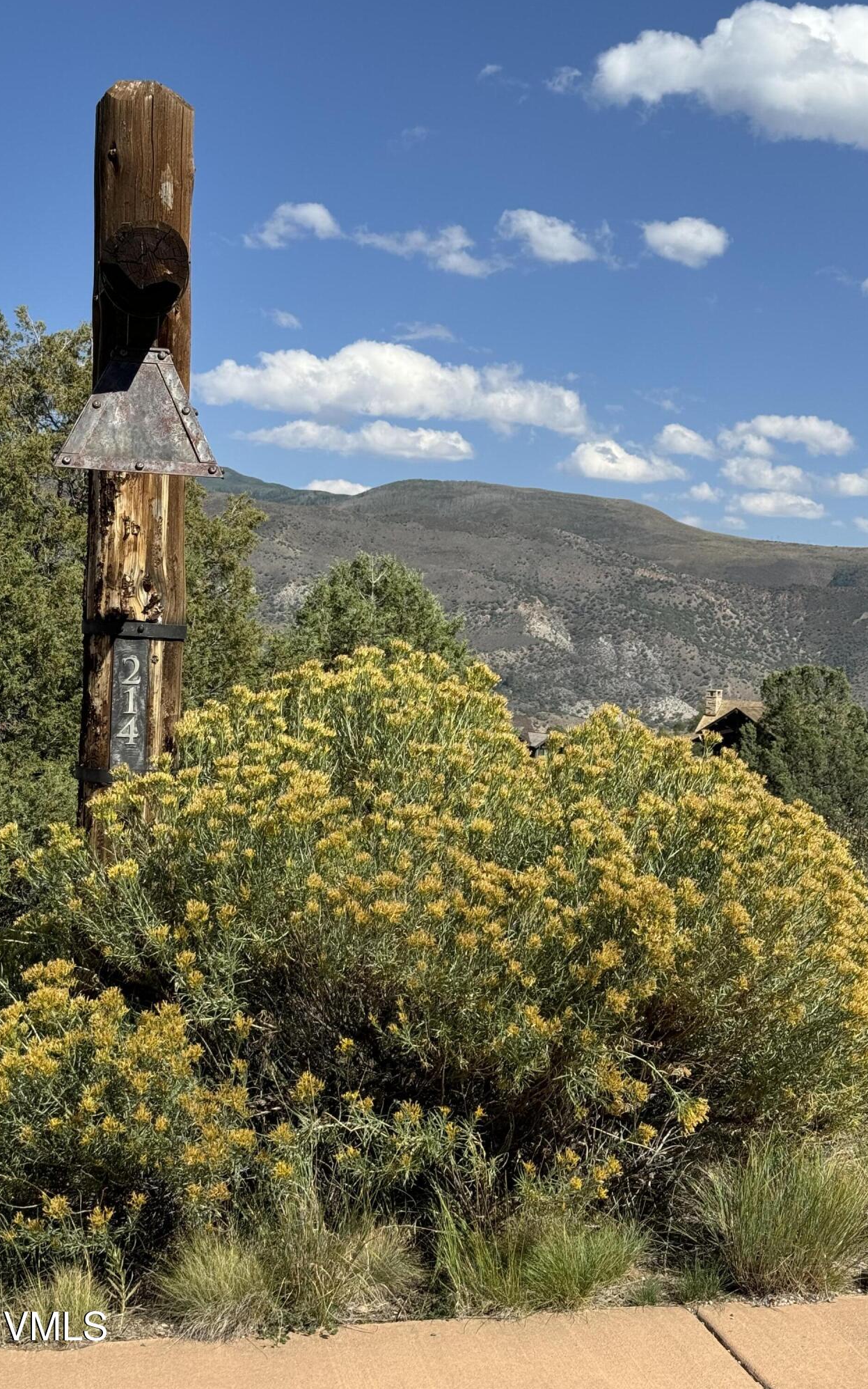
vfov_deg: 39.6
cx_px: 395
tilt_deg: -5.4
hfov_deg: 25.3
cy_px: 694
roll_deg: -3.0
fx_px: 1930
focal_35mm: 51
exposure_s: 1/4310
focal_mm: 6.76
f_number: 1.78
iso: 64
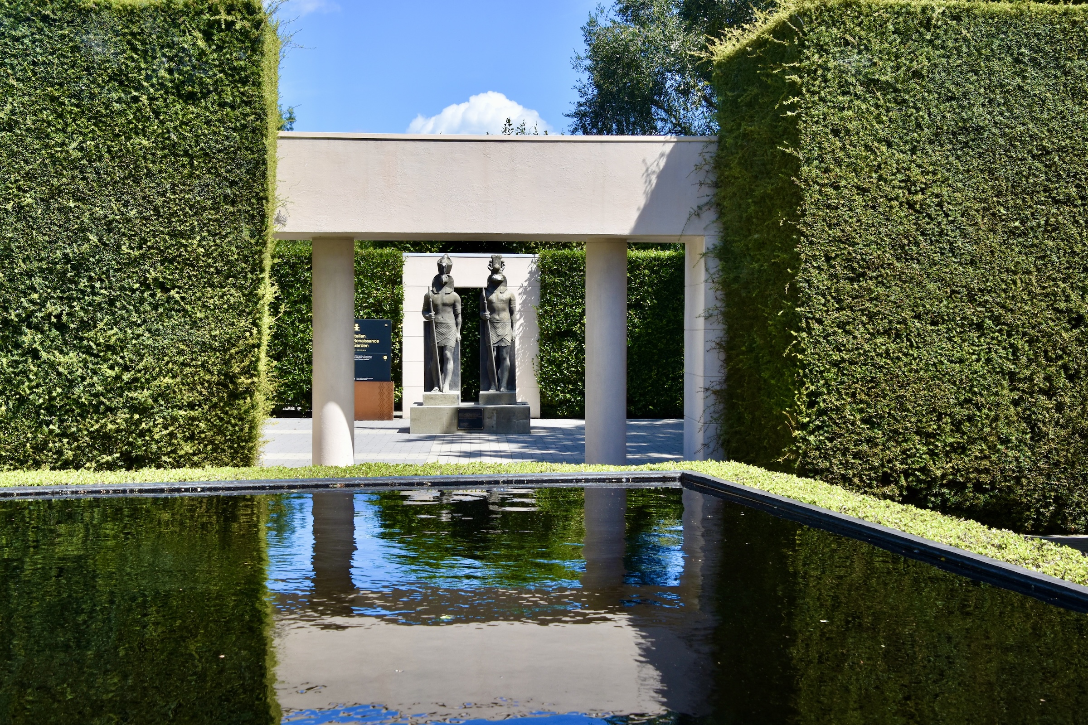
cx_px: 544
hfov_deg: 41.1
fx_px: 1451
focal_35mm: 48
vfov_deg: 28.1
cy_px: 362
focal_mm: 32
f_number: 8
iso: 320
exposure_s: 1/500
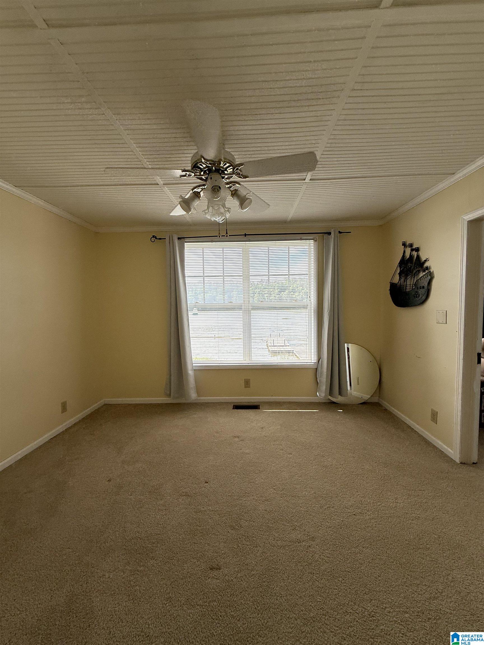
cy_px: 322
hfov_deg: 85.7
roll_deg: +0.7
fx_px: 261
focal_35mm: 14
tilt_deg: -2.1
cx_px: 242
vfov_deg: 102.1
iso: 50
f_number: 2.2
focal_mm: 2.22
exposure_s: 1/214
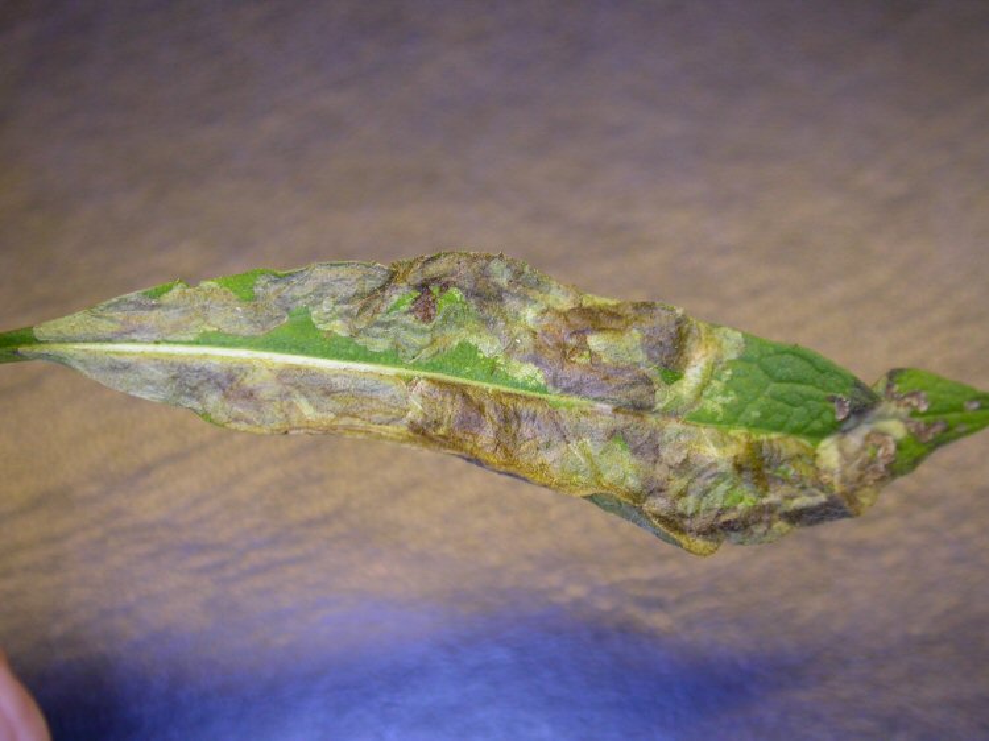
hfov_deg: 33.2
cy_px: 370
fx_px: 1657
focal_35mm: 58
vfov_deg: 25.2
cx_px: 494
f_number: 3
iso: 100
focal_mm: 12
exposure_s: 1/27.1
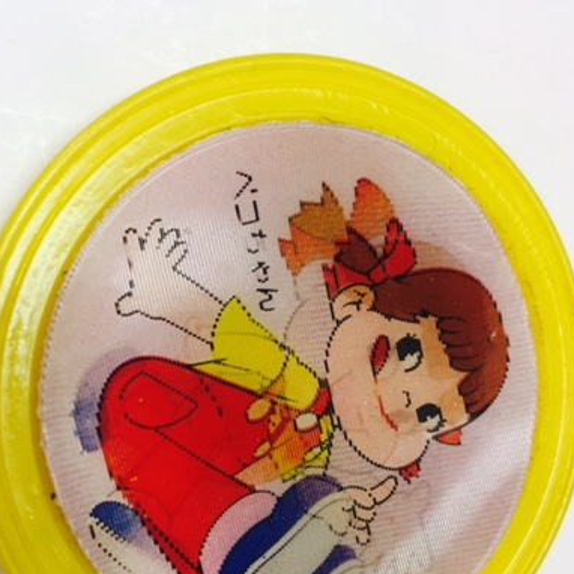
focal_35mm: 43
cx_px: 270
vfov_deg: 38.4
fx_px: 807
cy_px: 409
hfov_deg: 39.2
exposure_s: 1/33
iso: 64
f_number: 2.2
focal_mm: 4.15
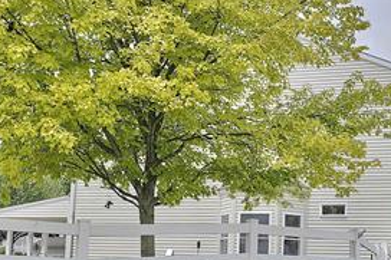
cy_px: 189
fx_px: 695
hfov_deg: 31.2
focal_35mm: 64
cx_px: 264
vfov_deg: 21.1
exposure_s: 1/3200
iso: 400
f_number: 7.1
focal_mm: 16
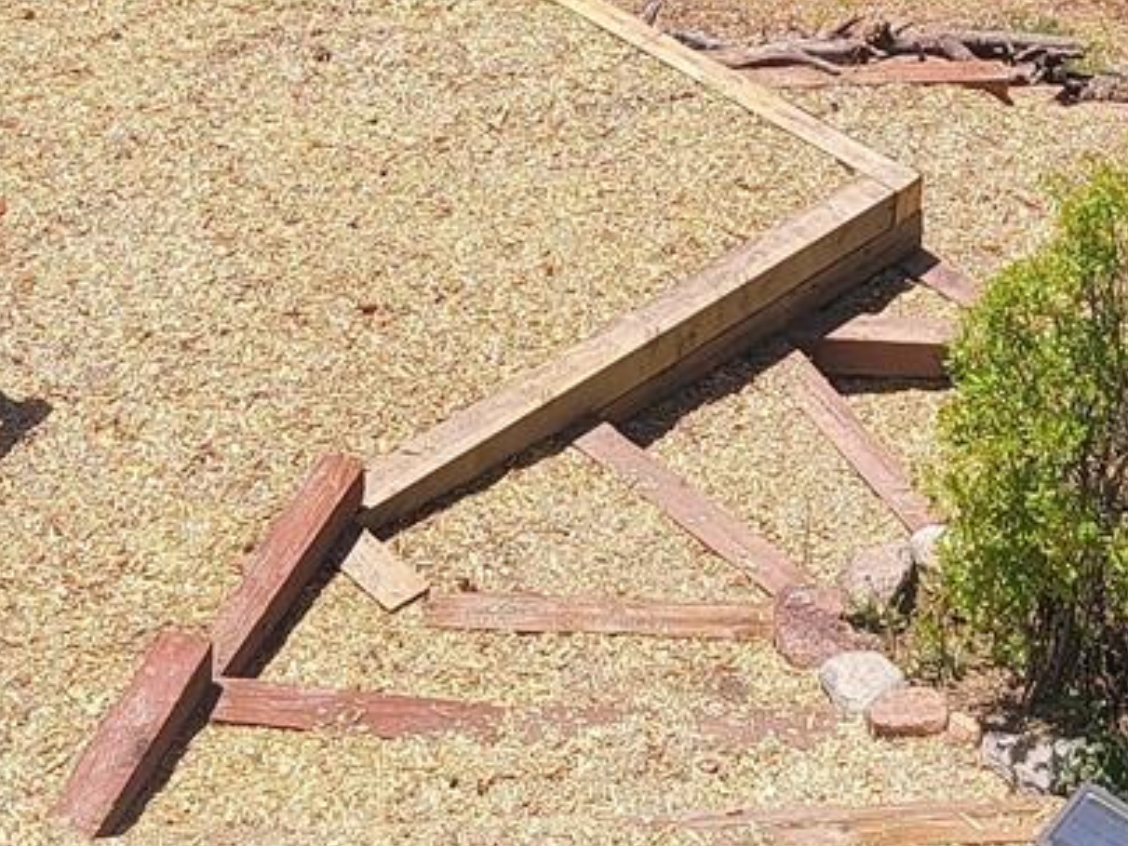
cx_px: 793
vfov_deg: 13.6
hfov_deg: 20.5
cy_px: -776
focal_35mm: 95
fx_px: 3096
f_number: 1.8
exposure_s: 1/738
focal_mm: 6.7
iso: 16
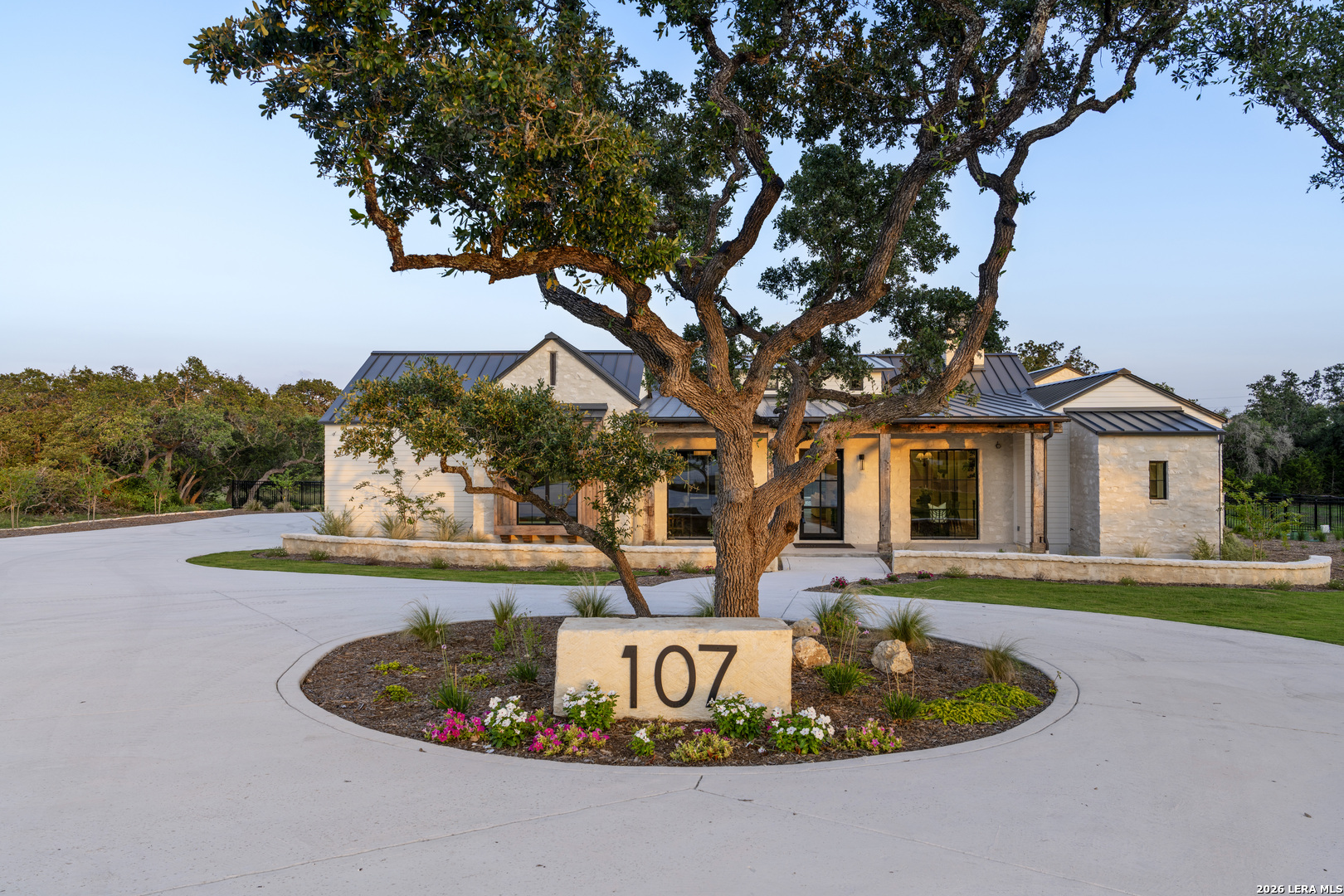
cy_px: 448
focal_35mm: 24
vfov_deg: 53.1
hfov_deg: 73.7
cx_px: 672
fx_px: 896
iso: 100
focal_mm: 24
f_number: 8
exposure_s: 1/30
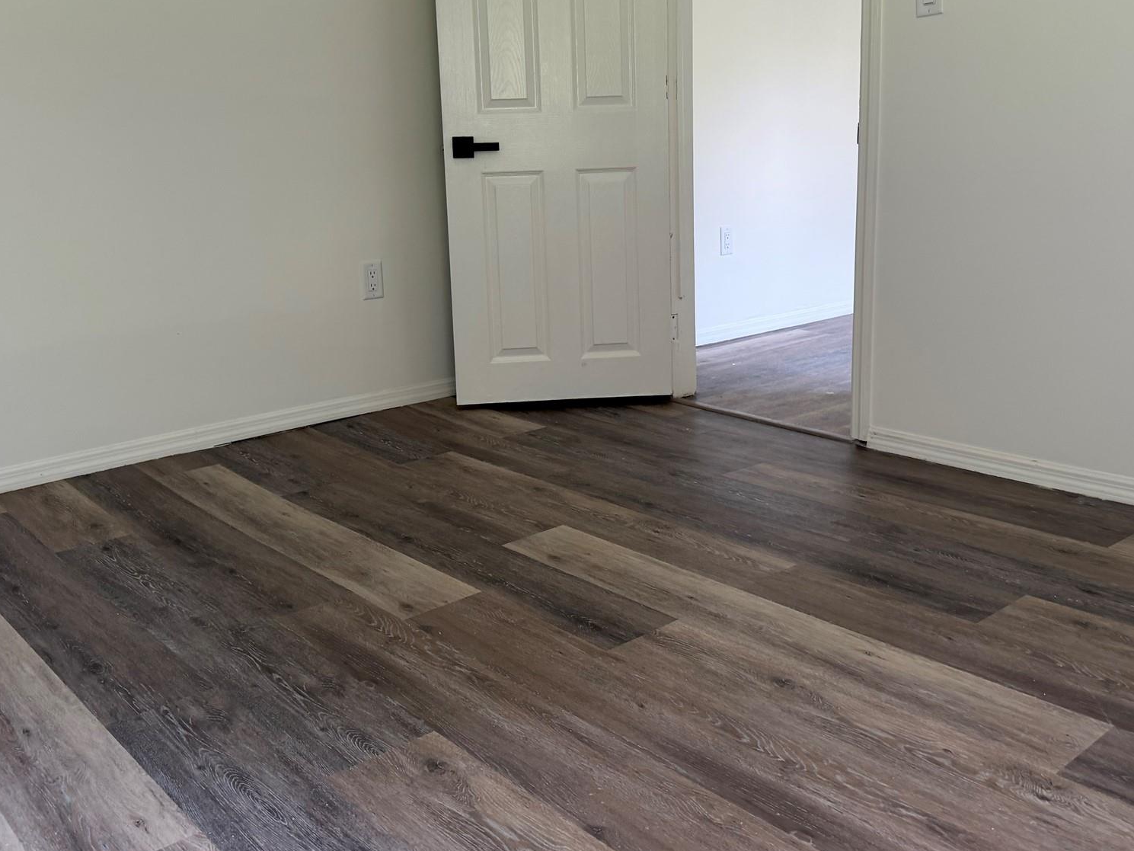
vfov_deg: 42.7
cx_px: 566
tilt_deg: -7.0
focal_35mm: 33
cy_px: 338
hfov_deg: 55.3
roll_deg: +0.1
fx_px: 1081
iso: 160
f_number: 1.78
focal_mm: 6.76
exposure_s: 1/121
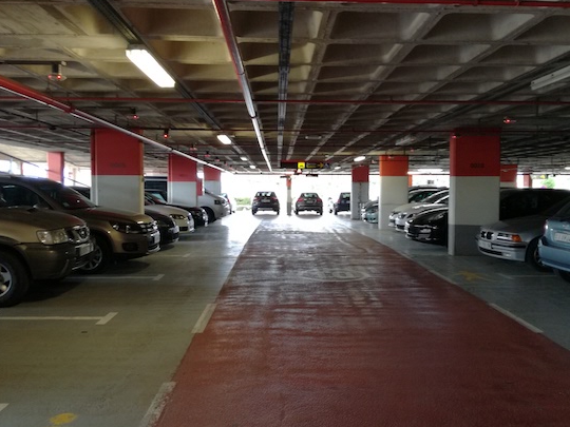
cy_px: 209
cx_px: 296
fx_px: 494
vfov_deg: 46.8
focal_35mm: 30
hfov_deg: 59.9
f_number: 2
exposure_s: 1/33.3
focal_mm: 3.79
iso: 100
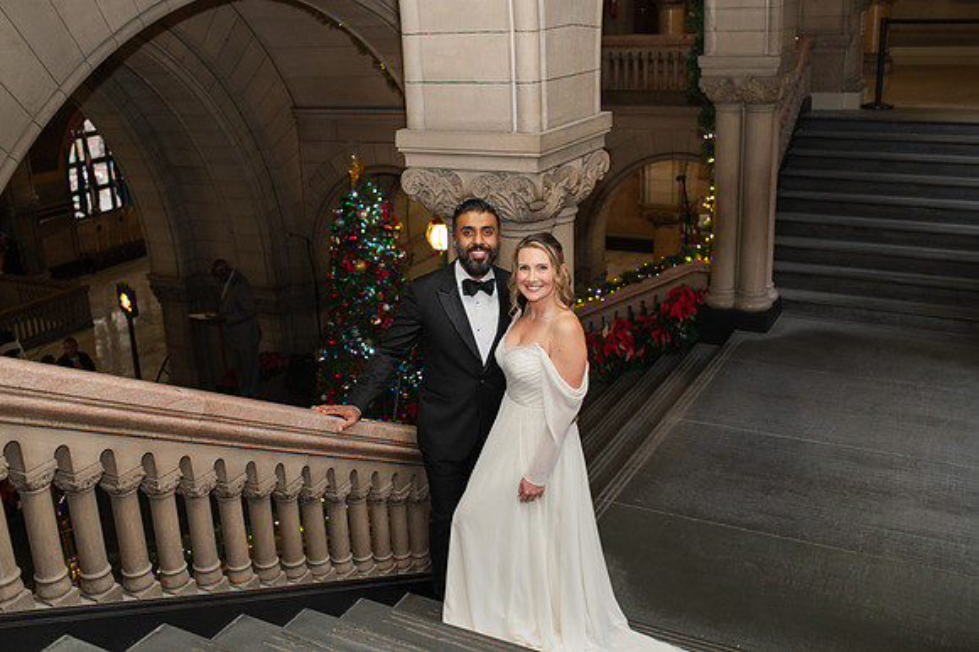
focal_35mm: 37
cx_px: 467
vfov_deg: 36.0
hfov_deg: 52.1
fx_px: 1001
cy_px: 311
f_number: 3.5
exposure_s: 1/200
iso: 1000
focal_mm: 35
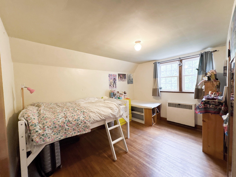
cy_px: 88
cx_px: 118
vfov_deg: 85.7
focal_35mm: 14
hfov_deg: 102.1
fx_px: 95
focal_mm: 2.22
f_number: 2.2
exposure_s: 1/60
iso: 400
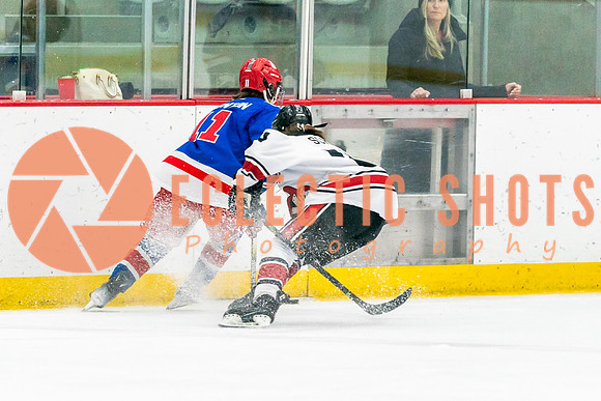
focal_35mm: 461
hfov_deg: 4.5
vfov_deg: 3.0
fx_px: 7701
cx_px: 299
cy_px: 284
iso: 3200
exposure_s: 1/1000
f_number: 2.8
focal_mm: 200
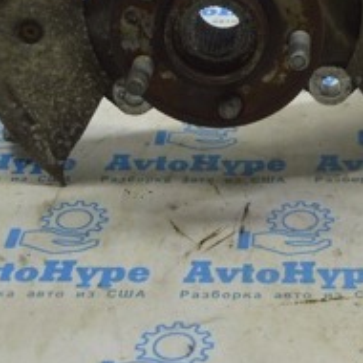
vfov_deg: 16.5
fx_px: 1222
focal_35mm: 103
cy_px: -18
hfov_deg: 16.8
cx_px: 287
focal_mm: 24
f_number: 5.6
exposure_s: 1/40
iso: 400
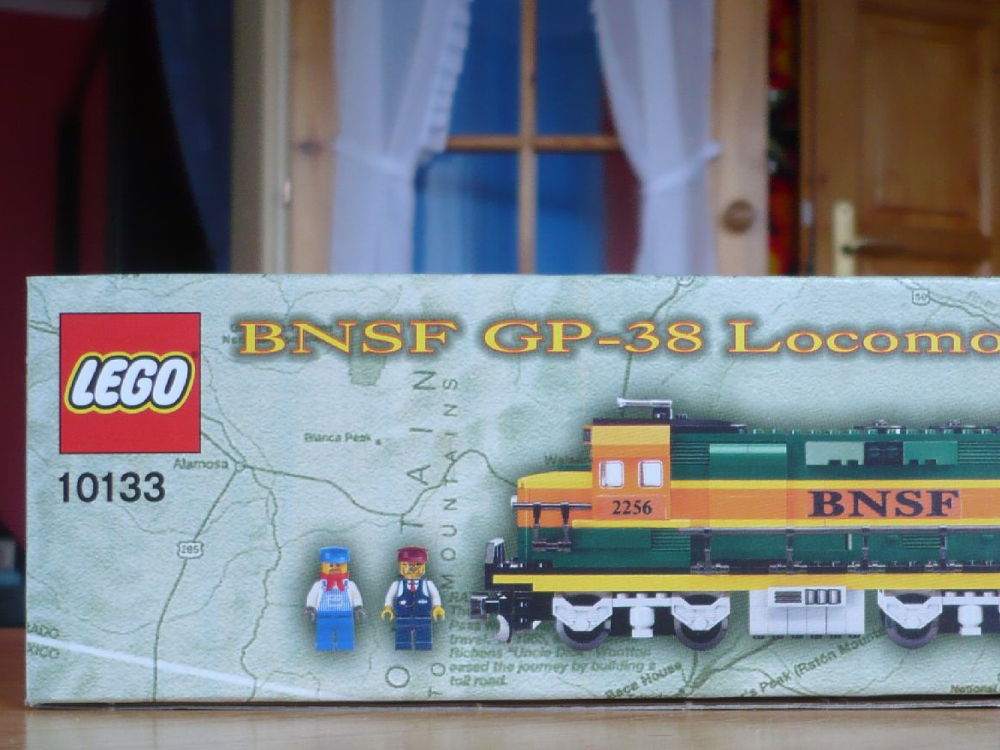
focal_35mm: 59
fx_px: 1705
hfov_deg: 32.4
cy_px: 570
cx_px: 667
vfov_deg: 24.5
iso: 100
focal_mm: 5.8
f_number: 2.8
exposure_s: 1/25
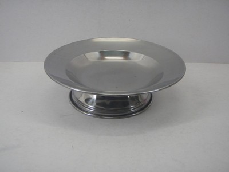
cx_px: 114
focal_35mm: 51
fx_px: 337
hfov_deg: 37.5
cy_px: 86
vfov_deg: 28.6
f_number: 4
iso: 160
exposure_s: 1/40
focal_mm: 9.13
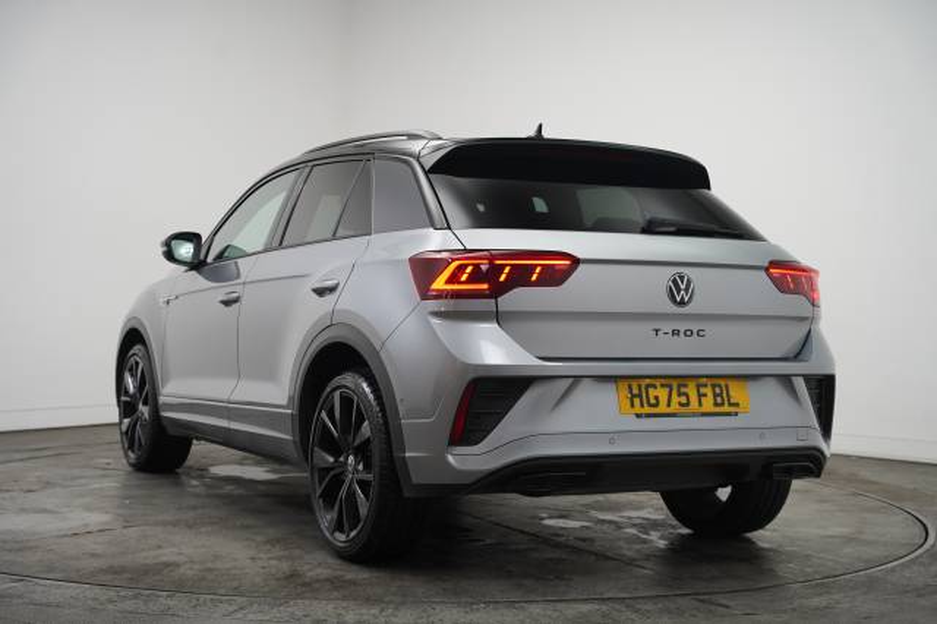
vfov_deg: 25.6
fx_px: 1371
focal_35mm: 53
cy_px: 312
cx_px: 468
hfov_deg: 37.7
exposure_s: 1/160
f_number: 4
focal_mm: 52.7
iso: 1250
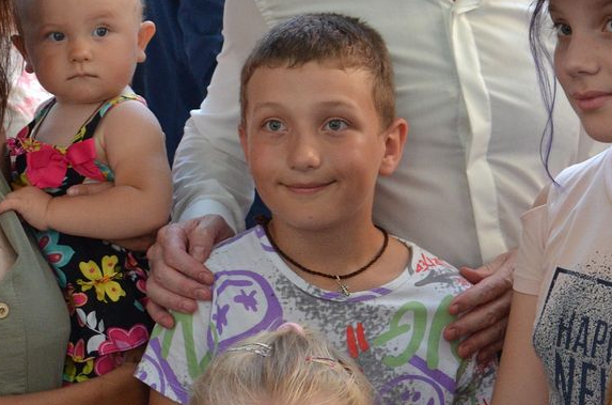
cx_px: 462
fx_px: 1492
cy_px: 49
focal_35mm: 88
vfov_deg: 15.3
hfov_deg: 22.9
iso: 1000
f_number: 5
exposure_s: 1/100
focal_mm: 24
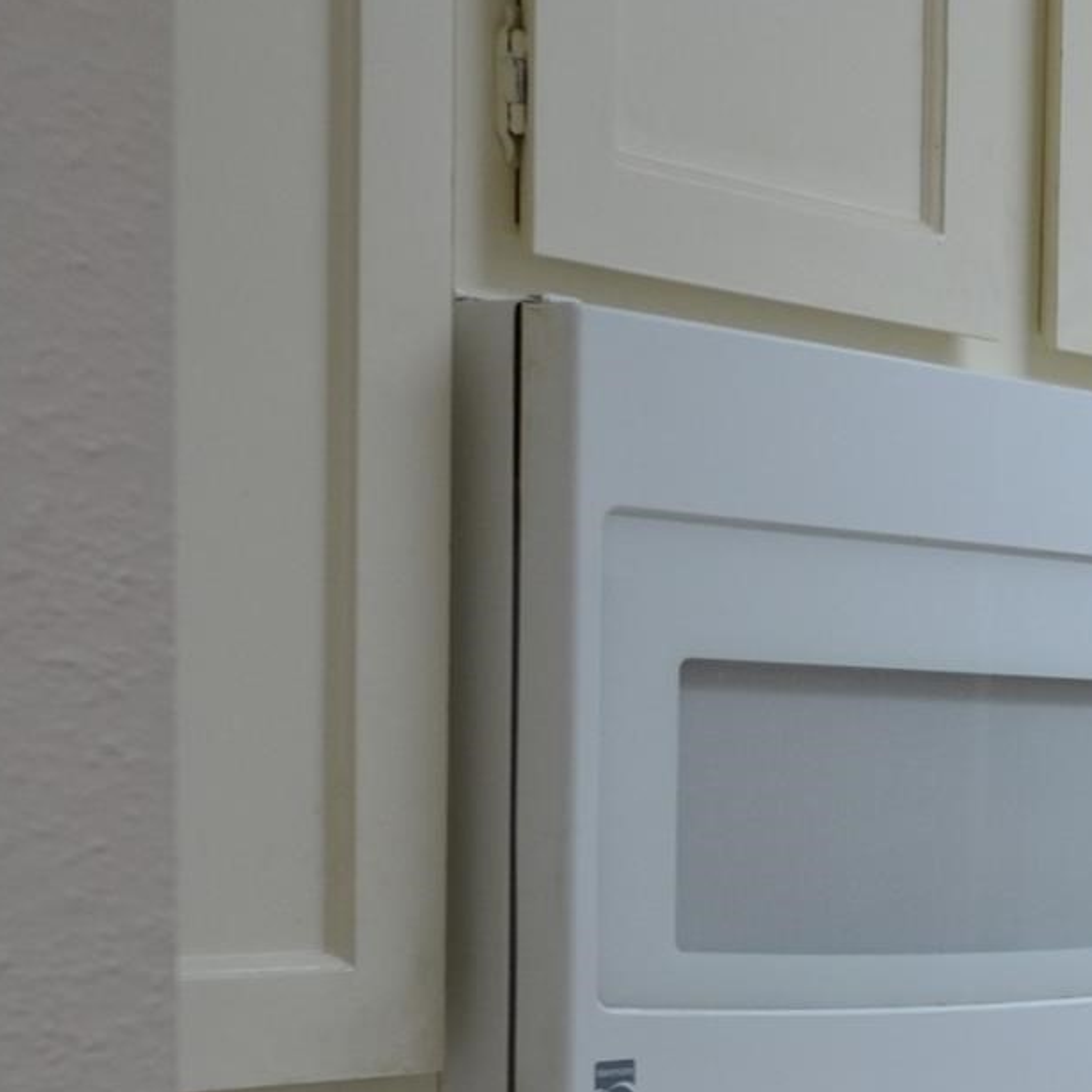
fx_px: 3034
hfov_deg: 17.8
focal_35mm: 85
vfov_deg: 19.6
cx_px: 1743
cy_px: 1175
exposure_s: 1/80
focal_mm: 20
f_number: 4.5
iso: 400
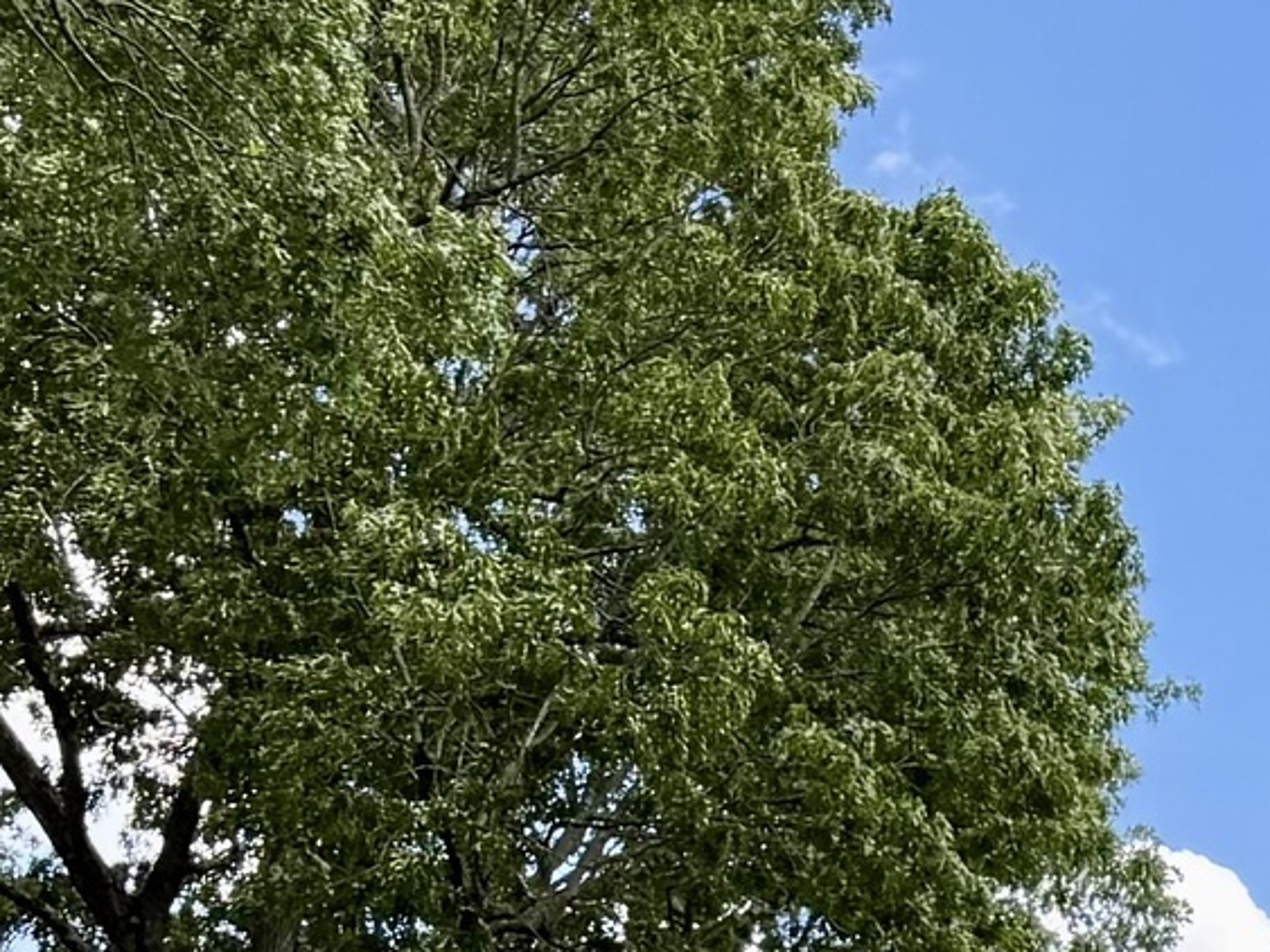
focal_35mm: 131
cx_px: 1809
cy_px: 2233
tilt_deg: +5.7
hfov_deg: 14.2
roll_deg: -0.2
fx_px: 4805
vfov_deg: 10.0
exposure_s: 1/1122
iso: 100
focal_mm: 6.76
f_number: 1.78
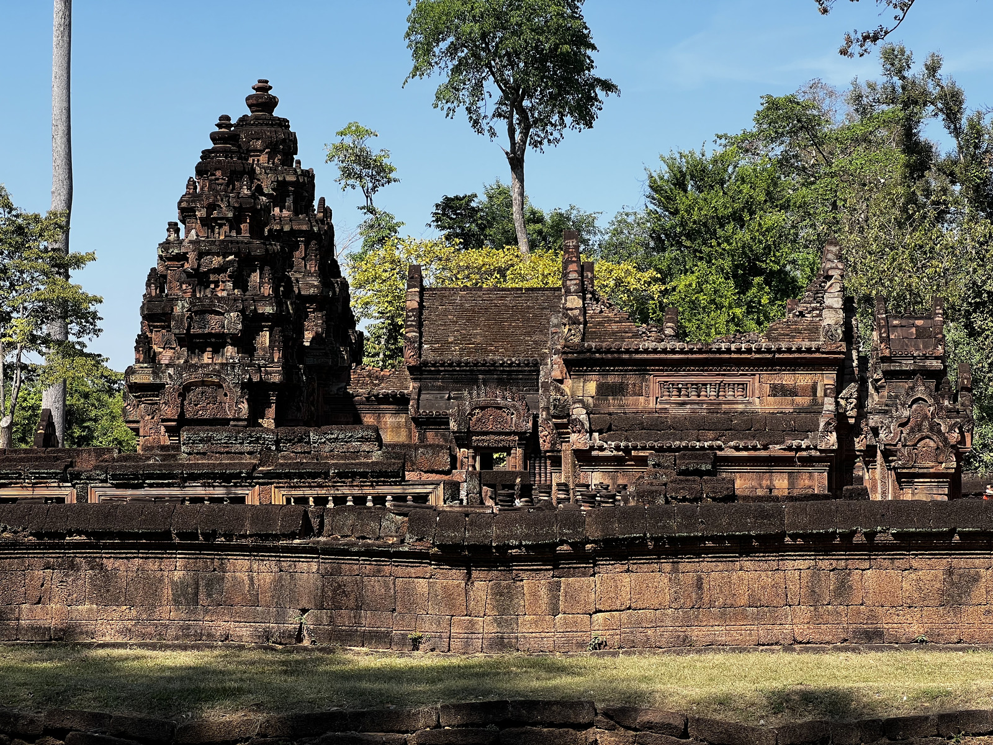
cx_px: 496
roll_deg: +0.2
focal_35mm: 77
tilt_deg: +3.0
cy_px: 372
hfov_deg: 25.3
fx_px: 2209
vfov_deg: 19.1
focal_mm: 9
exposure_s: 1/410
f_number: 2.8
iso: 32
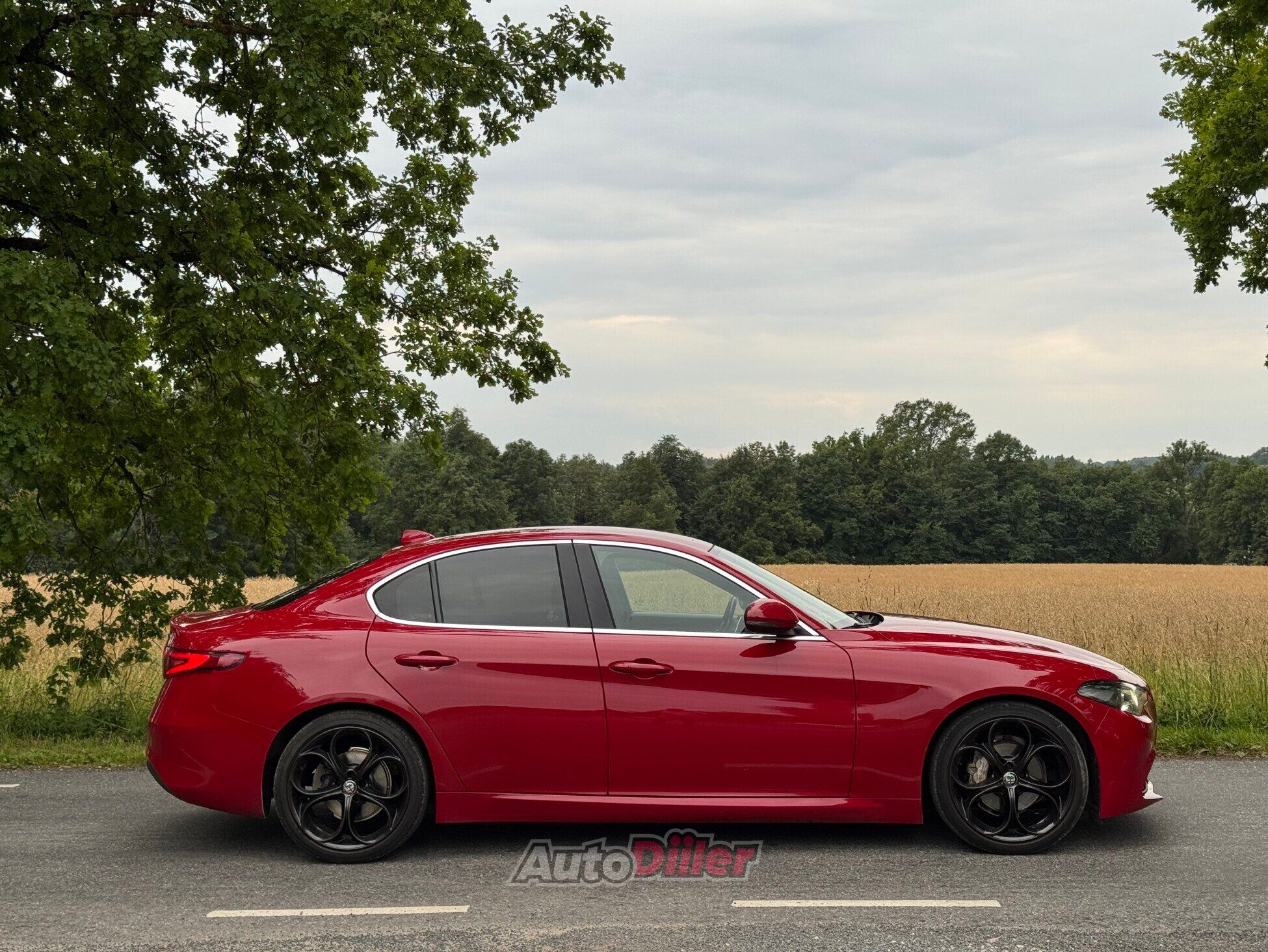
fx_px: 1758
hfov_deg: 39.7
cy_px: 476
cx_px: 634
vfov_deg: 30.3
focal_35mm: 48
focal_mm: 6.76
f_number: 1.78
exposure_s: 1/364
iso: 64
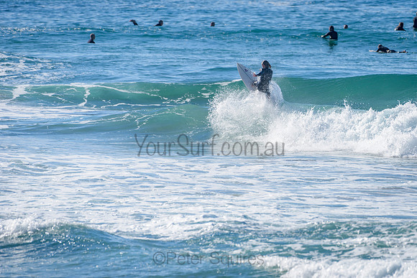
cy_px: 115
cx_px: 256
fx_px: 7105
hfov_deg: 3.4
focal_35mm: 613
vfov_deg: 2.2
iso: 110
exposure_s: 1/2000
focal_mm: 500
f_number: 5.6
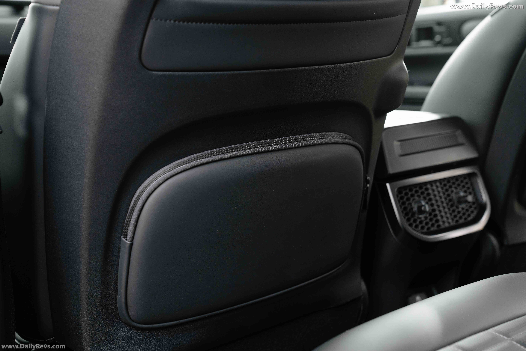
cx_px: 263
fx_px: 760
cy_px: 176
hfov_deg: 38.2
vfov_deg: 26.0
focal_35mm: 52
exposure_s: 1/160
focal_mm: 52
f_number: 4
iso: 800
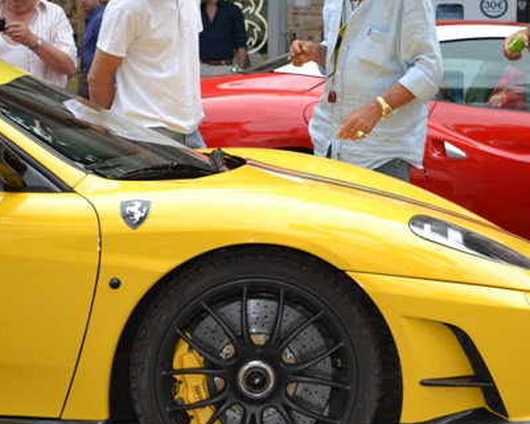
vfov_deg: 13.3
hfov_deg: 16.6
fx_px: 1820
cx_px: 284
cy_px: 279
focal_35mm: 116
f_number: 5.6
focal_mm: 52
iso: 200
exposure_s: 1/125
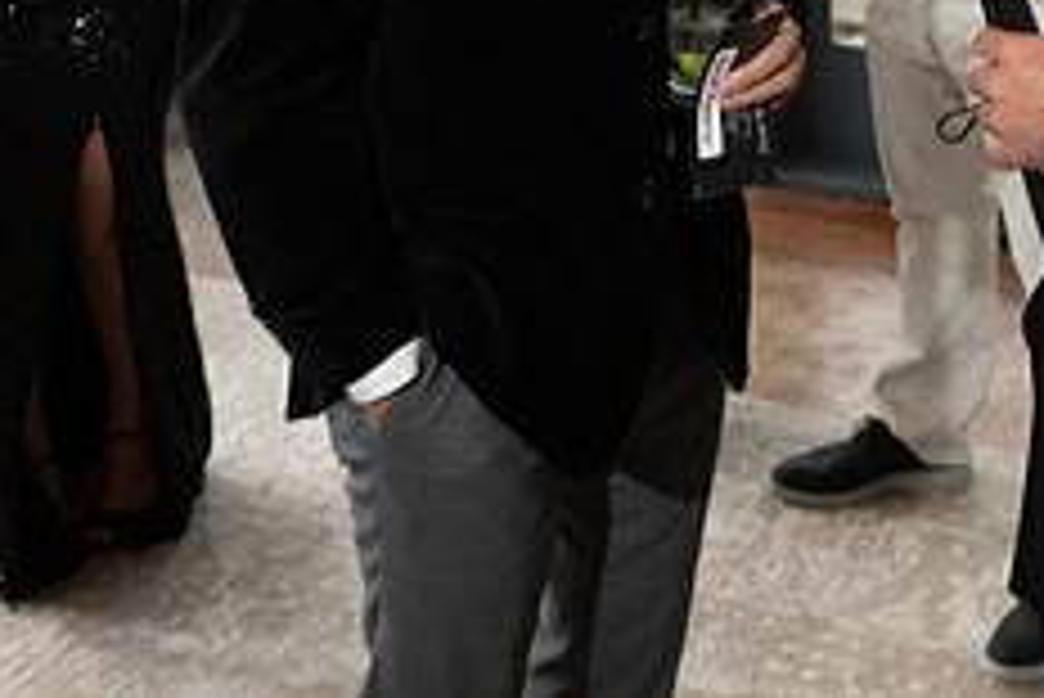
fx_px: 1741
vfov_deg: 20.9
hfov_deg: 32.0
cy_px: -169
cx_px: 904
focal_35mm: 60
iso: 3200
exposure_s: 1/60
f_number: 5.6
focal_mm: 24
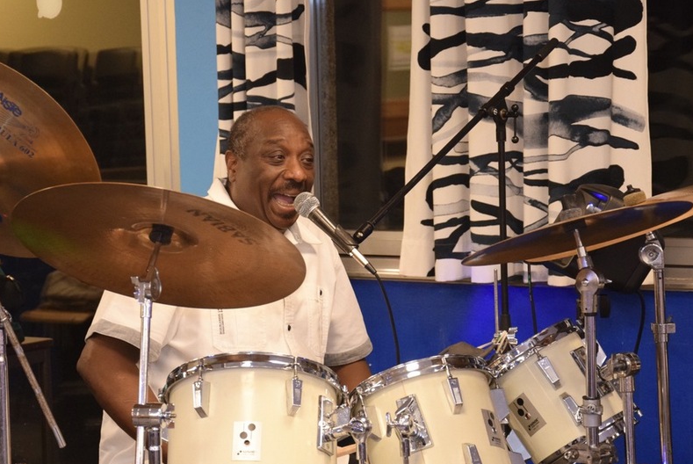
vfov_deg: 10.3
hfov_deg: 15.4
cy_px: 293
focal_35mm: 133
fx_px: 2563
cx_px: 298
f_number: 5.3
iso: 1800
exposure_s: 1/60
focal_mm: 70
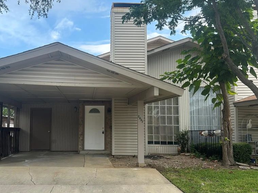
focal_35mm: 35
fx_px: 261
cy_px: 111
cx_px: 93
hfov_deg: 51.9
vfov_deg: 40.6
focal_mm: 5.7
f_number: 1.5
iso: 50
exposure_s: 1/549
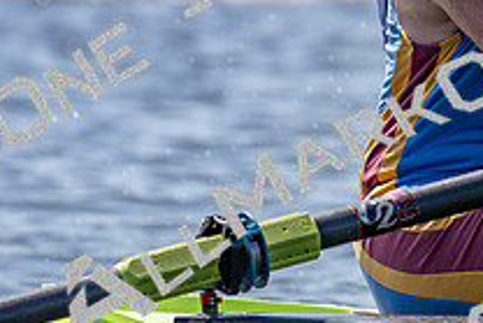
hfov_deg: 2.7
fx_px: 10378
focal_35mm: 773
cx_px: 536
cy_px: -3
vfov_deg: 1.8
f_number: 5.6
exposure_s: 1/2000
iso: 320
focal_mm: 277
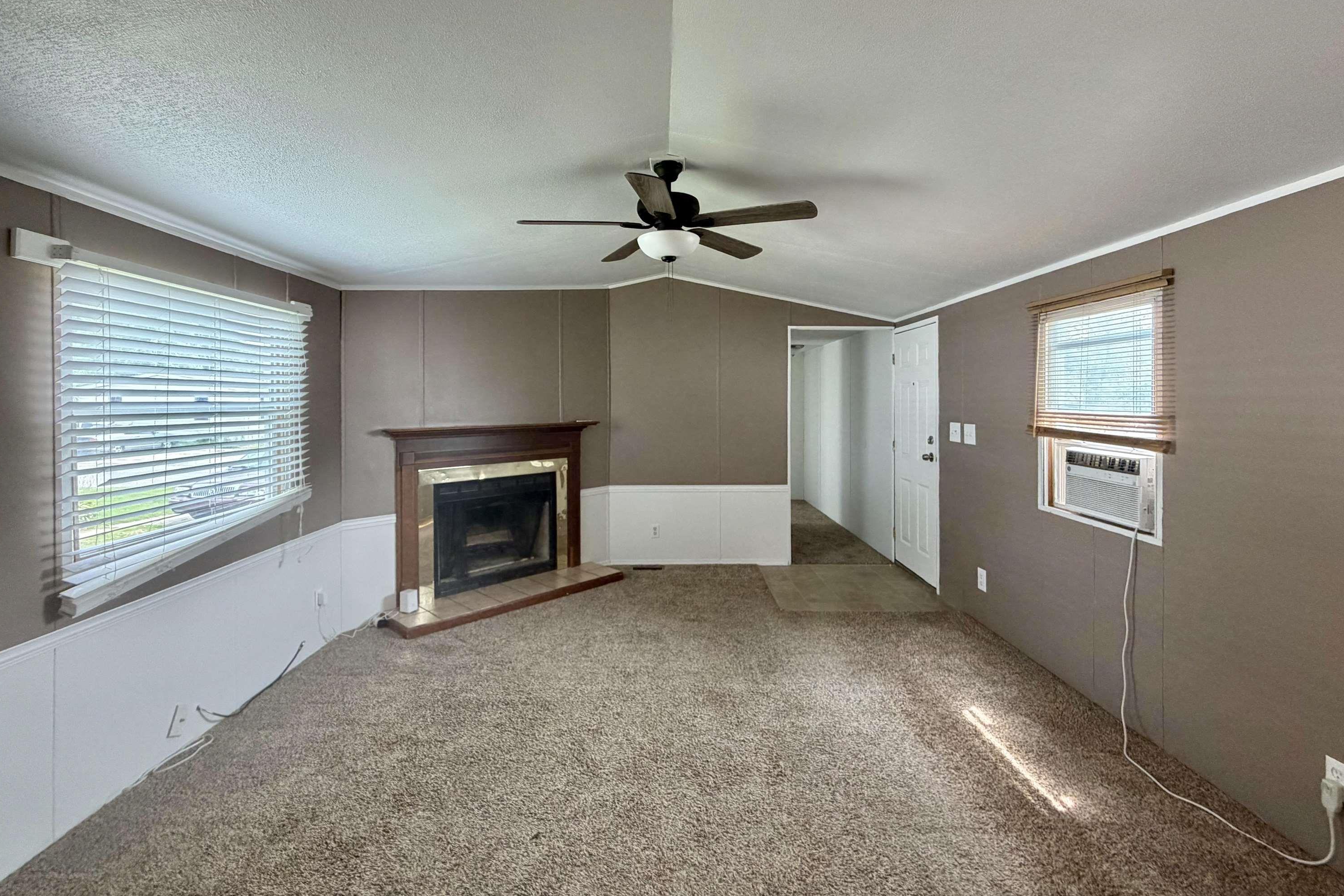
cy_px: 494
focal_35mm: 15
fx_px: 560
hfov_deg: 100.4
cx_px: 687
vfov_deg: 77.1
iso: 320
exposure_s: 1/120
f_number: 2.2
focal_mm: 2.22
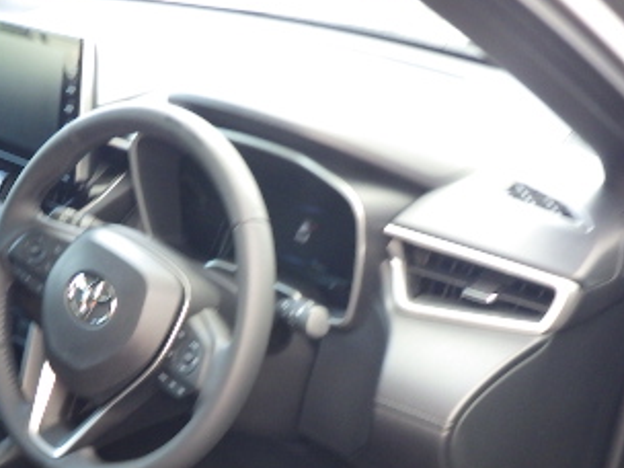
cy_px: 462
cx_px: 170
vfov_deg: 23.8
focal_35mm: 59
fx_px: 1064
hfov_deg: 32.2
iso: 250
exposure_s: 1/45
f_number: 3.5
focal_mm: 5
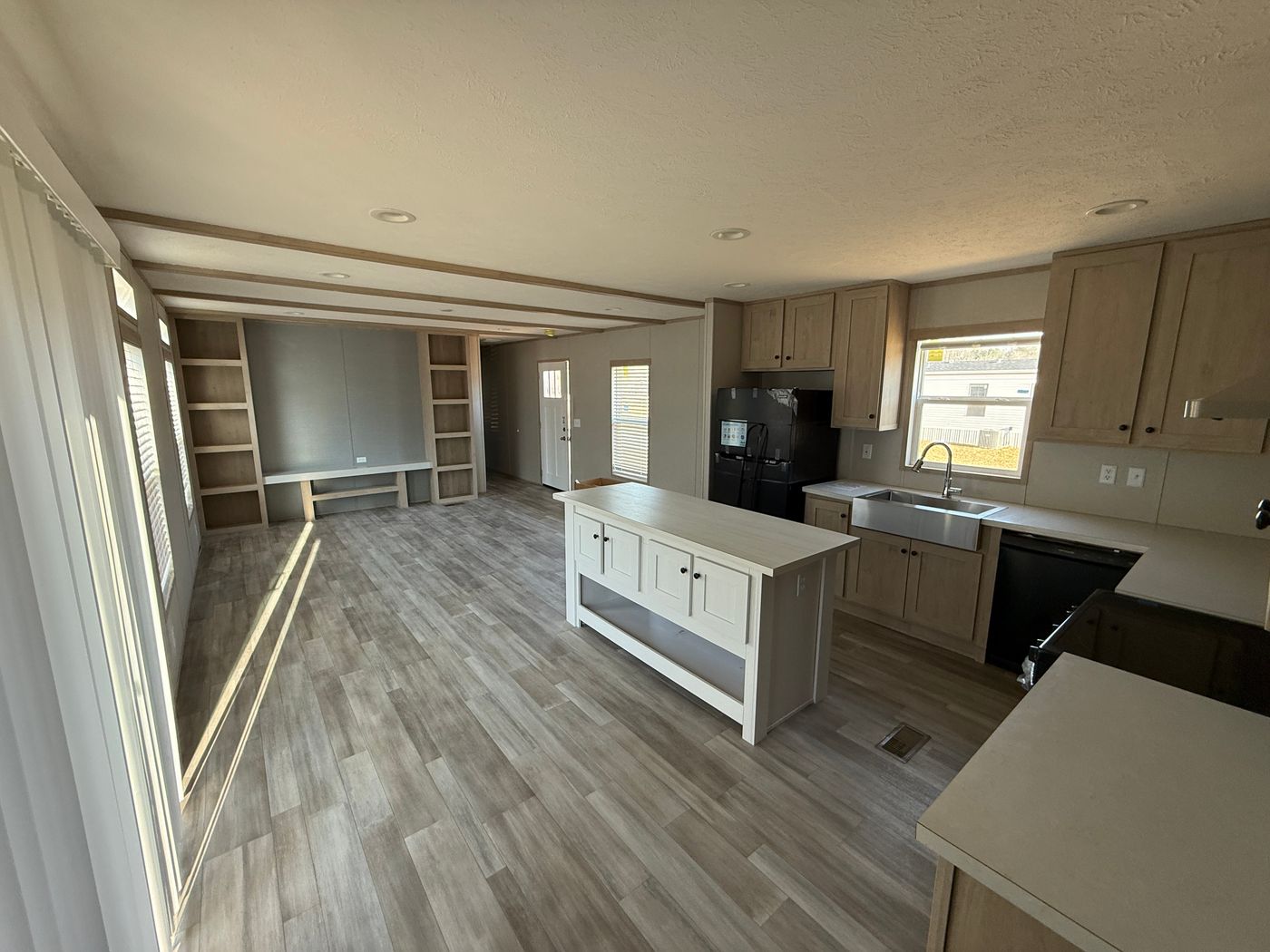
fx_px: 514
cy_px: 476
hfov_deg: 102.1
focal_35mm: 14
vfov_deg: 85.7
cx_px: 635
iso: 200
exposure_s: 1/99
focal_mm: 2.22
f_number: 2.2
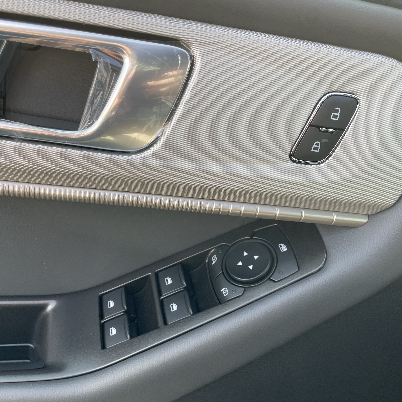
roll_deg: -8.2
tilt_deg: -39.2
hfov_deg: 52.4
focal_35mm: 31
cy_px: 199
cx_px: 180
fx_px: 407
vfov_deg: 52.5
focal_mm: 4.2
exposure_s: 1/244
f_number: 1.6
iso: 32
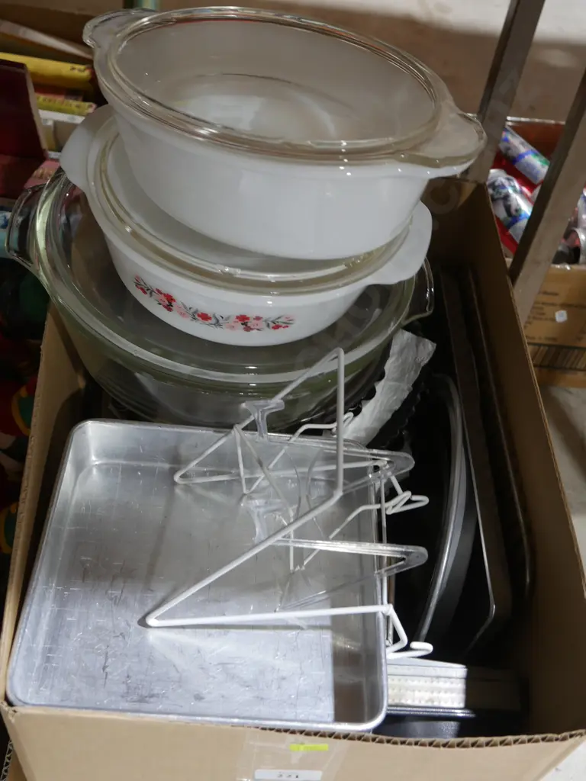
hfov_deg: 36.0
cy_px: 390
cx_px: 293
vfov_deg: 46.8
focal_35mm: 40
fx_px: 903
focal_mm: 20
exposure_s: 1/60
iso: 800
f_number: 4.4
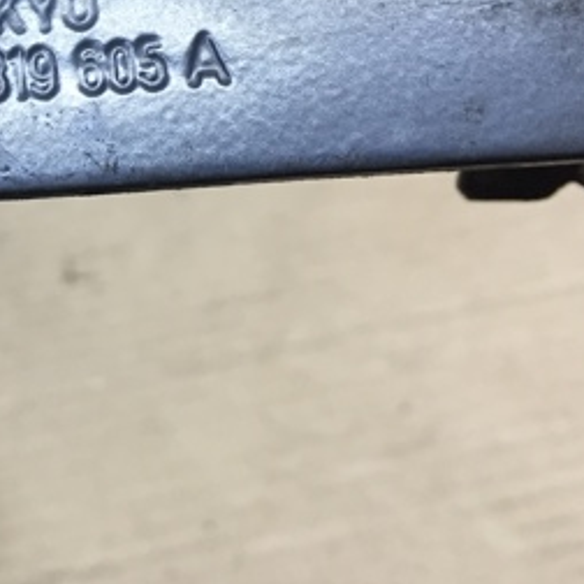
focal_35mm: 65
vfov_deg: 26.0
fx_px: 1241
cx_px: -58
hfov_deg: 24.7
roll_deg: +6.8
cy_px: 109
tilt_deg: -43.3
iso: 64
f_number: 2.2
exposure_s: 1/33
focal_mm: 4.15
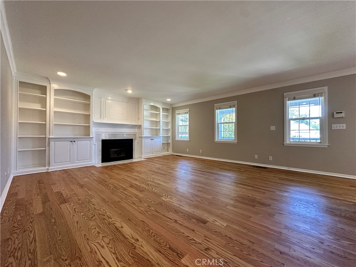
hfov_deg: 102.1
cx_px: 178
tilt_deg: +1.1
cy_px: 134
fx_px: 144
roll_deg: -0.4
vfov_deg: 85.7
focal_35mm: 14
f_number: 2.2
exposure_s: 1/120
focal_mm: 2.22
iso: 250
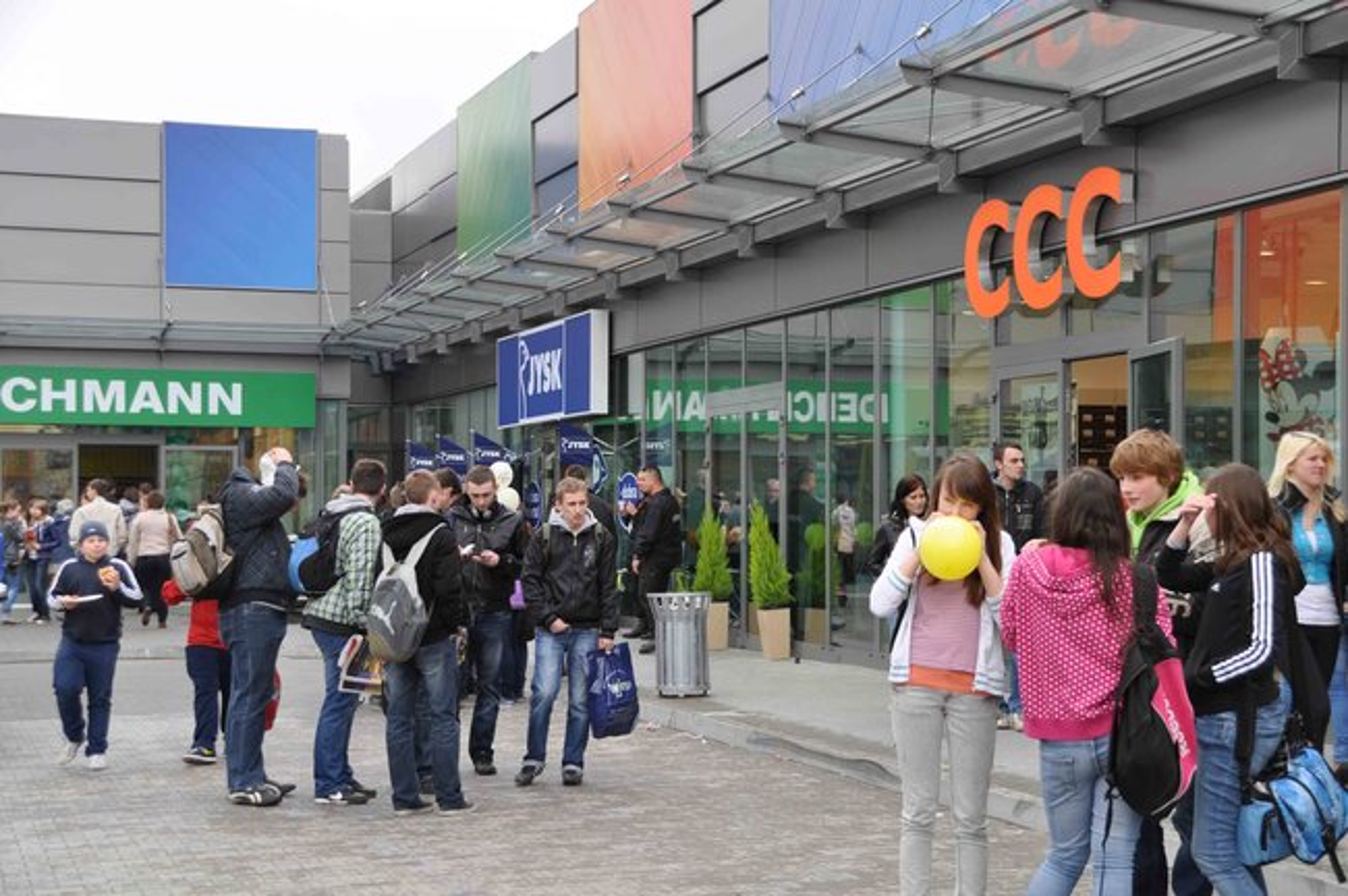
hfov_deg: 30.5
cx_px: 674
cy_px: 448
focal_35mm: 66
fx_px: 2469
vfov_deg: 20.6
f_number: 6.3
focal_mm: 44
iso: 200
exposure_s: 1/160
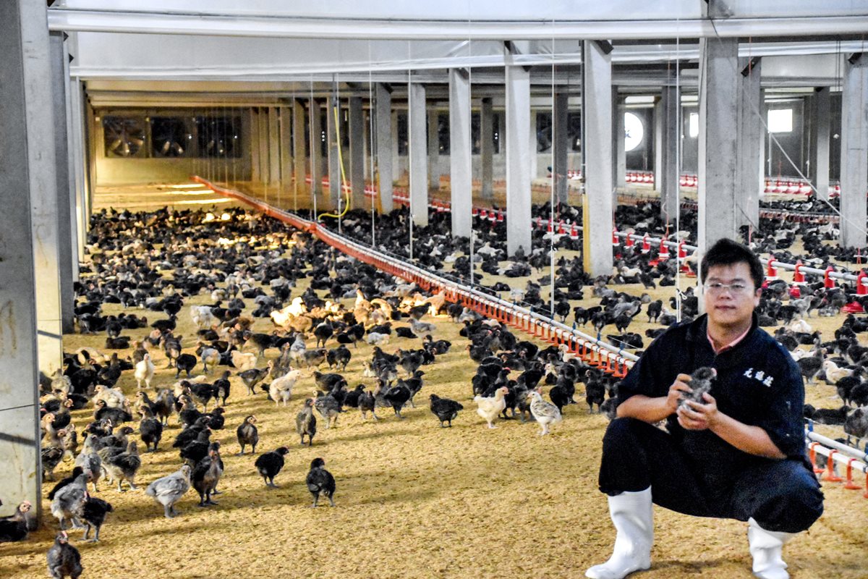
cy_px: 290
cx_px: 434
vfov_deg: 16.3
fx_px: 2025
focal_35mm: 84
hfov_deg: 24.2
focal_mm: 56
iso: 9000
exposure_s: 1/60
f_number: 5
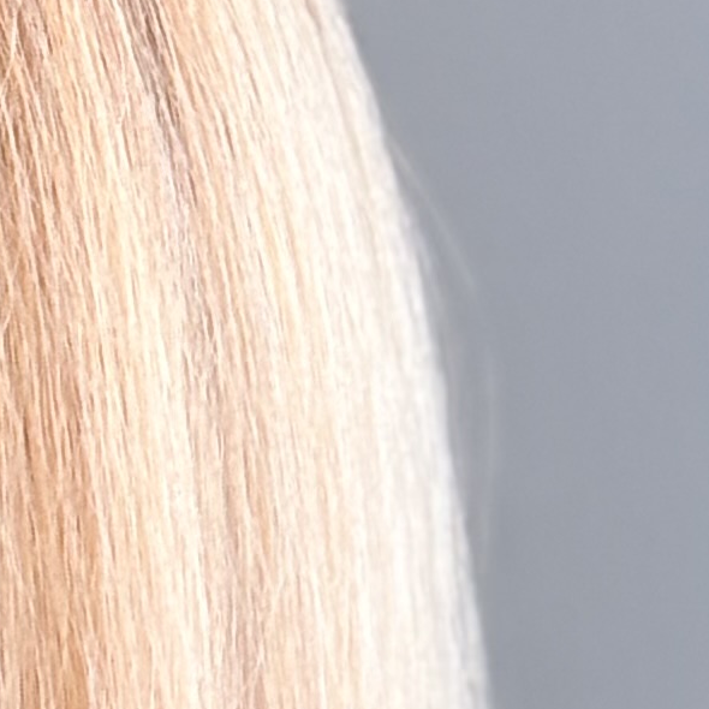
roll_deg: +0.0
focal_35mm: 290
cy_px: 1554
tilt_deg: -6.9
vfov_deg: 5.9
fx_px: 6720
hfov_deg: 6.0
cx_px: -61
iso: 200
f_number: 1.78
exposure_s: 1/100
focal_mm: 6.76
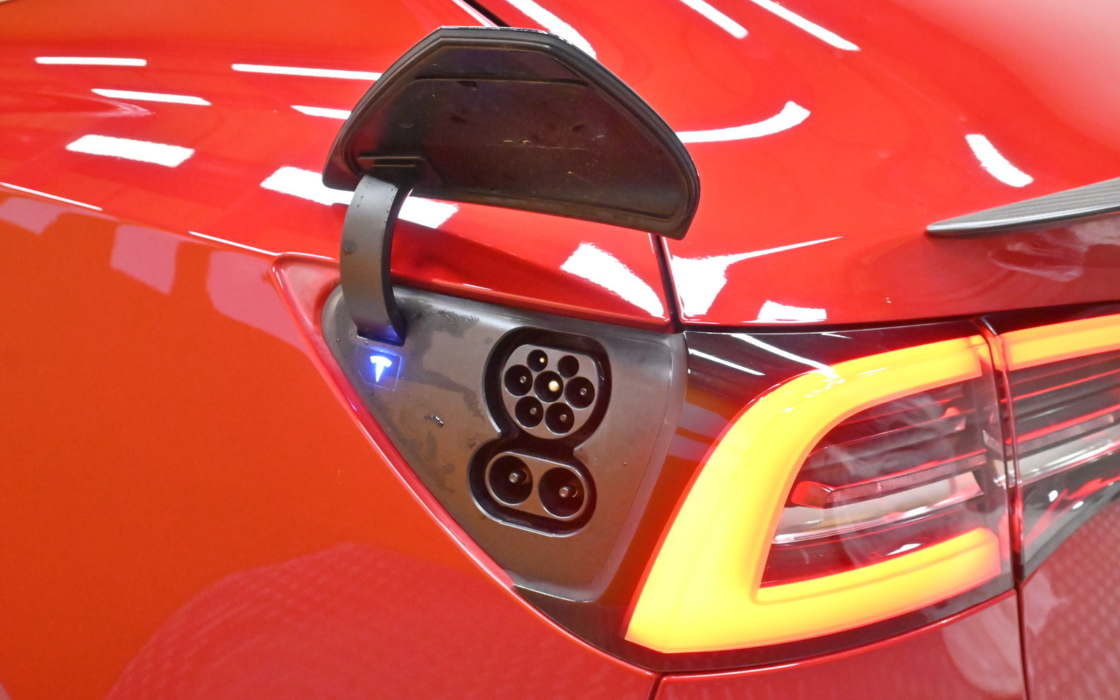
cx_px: 559
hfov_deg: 57.8
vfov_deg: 38.1
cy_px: 343
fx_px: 1015
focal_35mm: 33
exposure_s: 1/125
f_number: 5.6
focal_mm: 21.5
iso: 5000
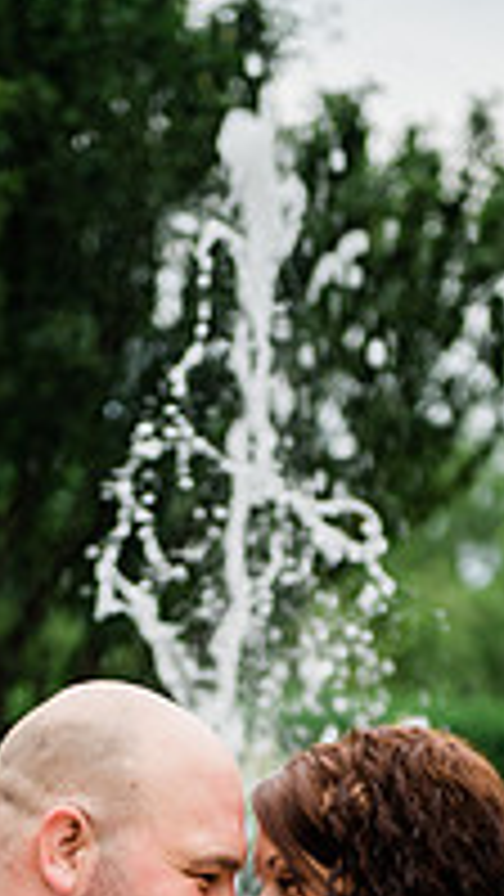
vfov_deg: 12.7
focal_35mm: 166
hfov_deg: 7.3
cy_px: 1000
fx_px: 3942
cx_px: 225
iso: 200
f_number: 2.8
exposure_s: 1/160
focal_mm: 70
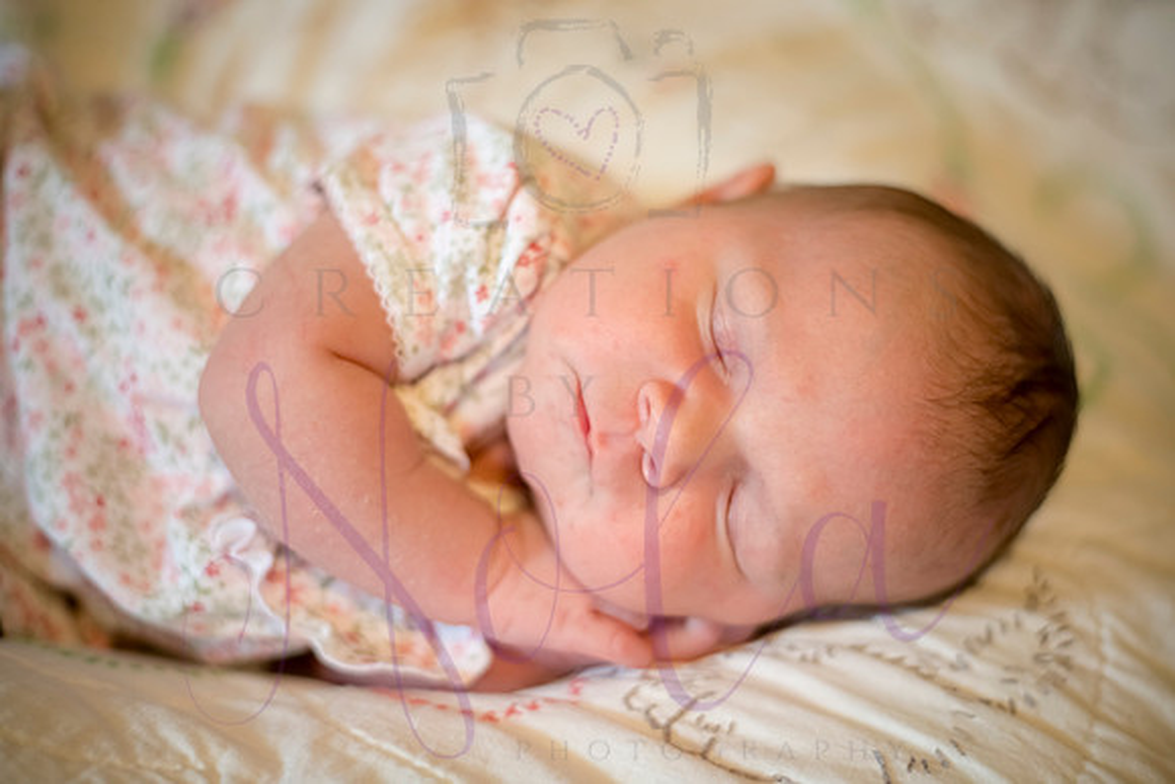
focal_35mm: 50
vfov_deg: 27.0
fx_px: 1632
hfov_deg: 39.6
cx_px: 588
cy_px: 392
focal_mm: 50
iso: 800
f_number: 2.2
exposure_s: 1/100
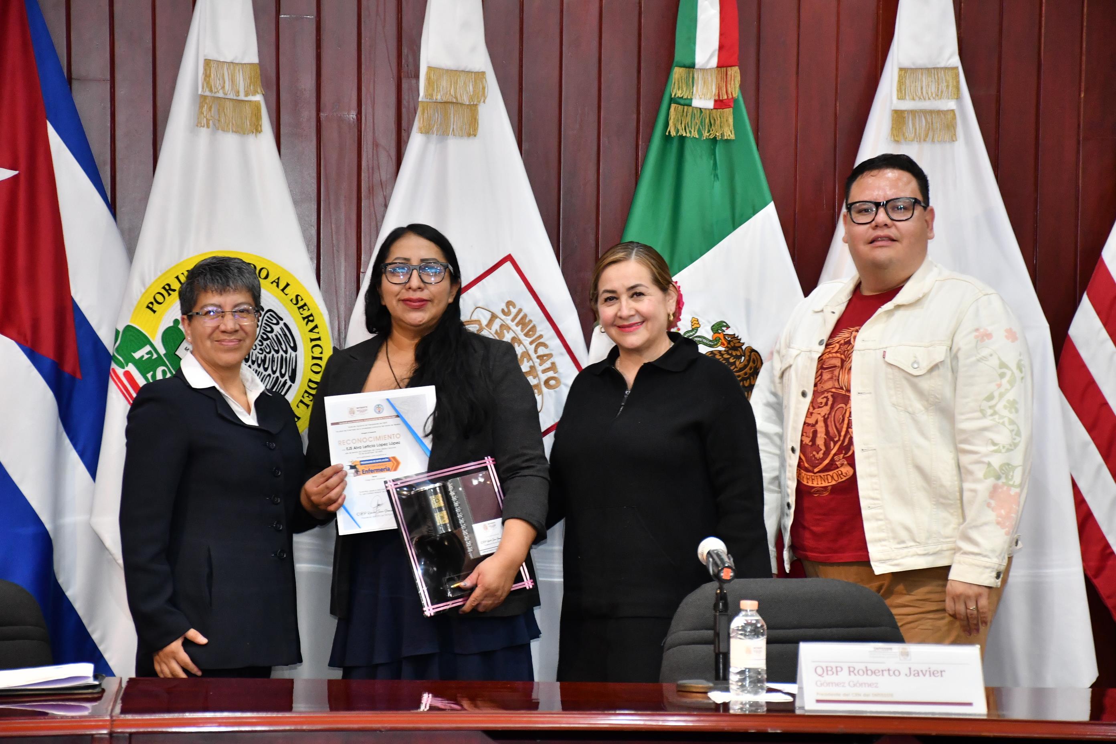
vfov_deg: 11.4
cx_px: 558
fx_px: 3720
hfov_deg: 17.1
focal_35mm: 120
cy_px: 372
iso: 2000
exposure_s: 1/80
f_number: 5.6
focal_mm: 80
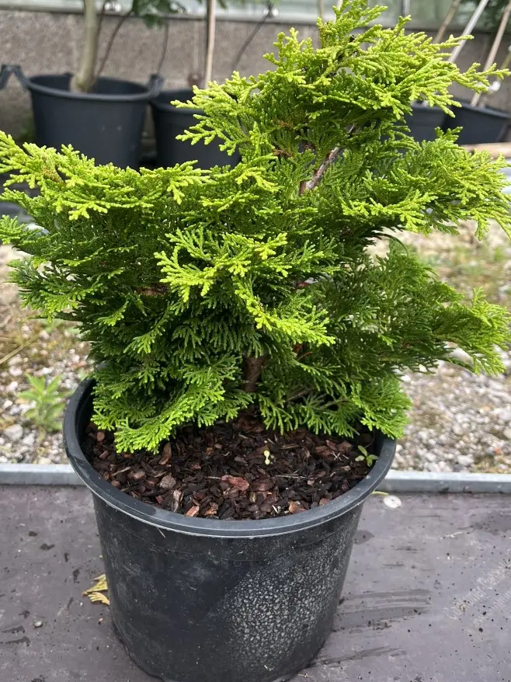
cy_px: 274
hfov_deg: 44.1
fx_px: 630
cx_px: 252
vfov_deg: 56.4
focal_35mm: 32
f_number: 1.6
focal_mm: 5.1
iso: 50
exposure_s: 1/300
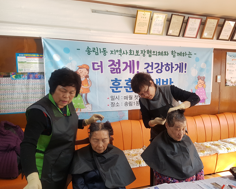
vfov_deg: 51.5
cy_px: 97
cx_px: 126
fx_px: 196
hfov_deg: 62.1
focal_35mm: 28
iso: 100
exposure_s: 1/60
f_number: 1.7
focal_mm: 4.2
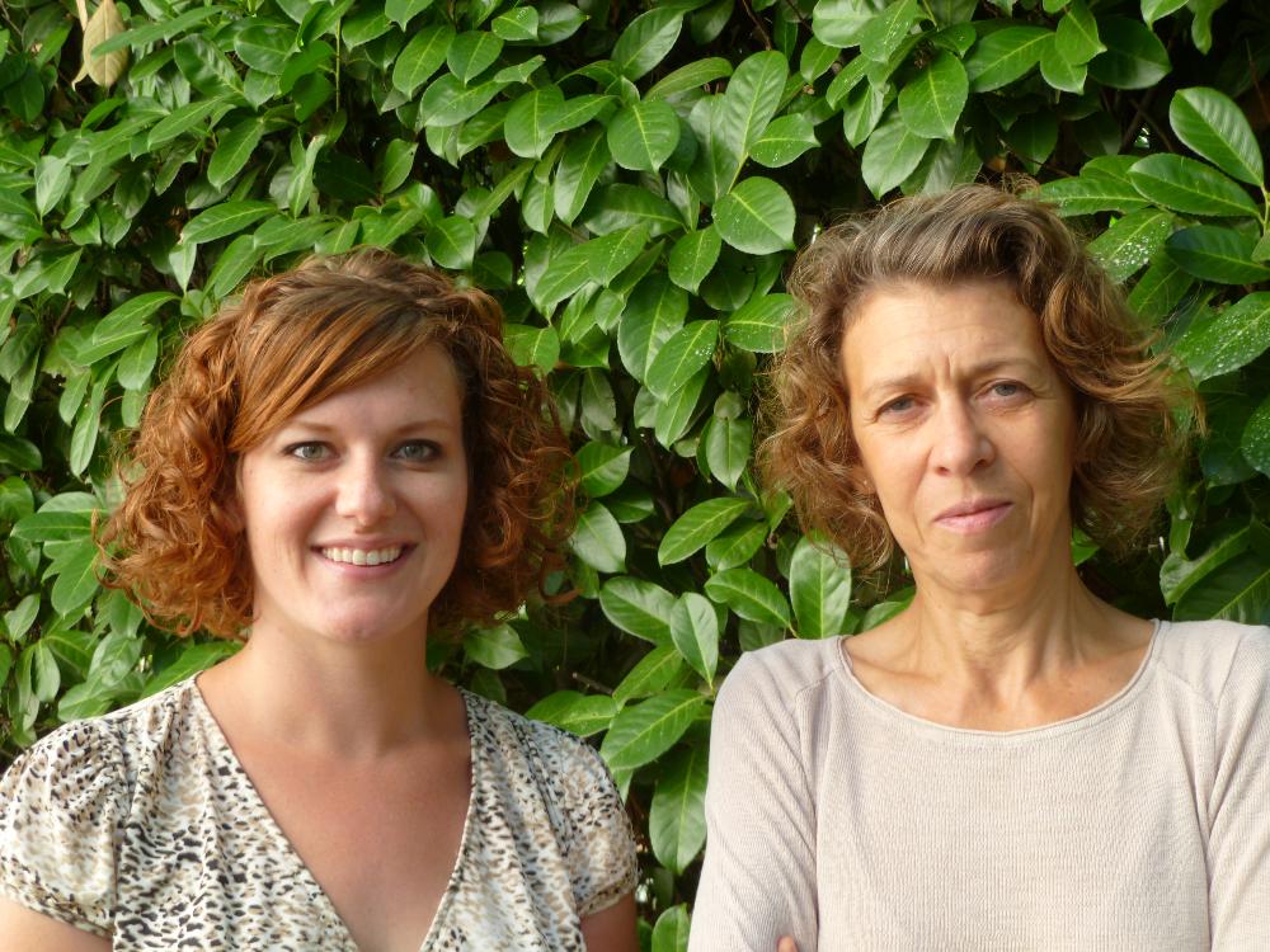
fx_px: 1724
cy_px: 476
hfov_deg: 40.4
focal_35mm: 47
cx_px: 635
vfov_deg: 30.9
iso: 80
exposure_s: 1/40
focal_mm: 8.4
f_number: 3.8
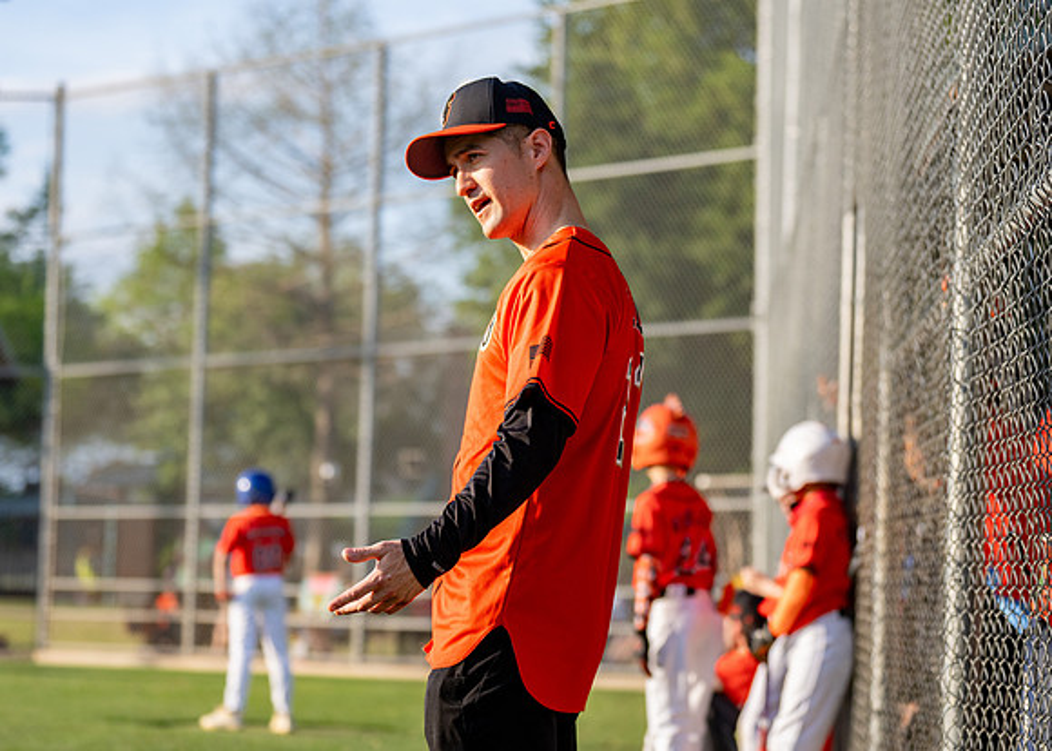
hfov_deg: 18.9
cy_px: 415
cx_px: 519
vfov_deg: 13.6
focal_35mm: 106
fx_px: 3152
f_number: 2.8
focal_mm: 79
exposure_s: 1/2500
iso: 400
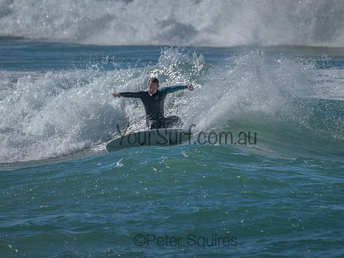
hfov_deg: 2.3
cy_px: 129
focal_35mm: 870
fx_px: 8648
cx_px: 186
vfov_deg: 1.7
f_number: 11
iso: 1250
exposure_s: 1/2000
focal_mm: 800
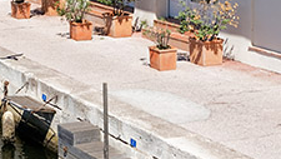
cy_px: -124
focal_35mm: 127
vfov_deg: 9.2
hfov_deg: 15.8
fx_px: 947
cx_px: -111
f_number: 8
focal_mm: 35
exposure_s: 1/500
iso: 100
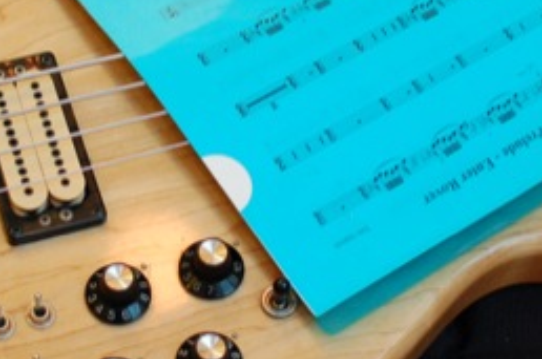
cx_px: 143
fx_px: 1957
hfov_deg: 15.7
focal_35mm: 130
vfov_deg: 10.5
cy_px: 117
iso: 800
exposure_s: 1/50
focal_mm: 35
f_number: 3.5
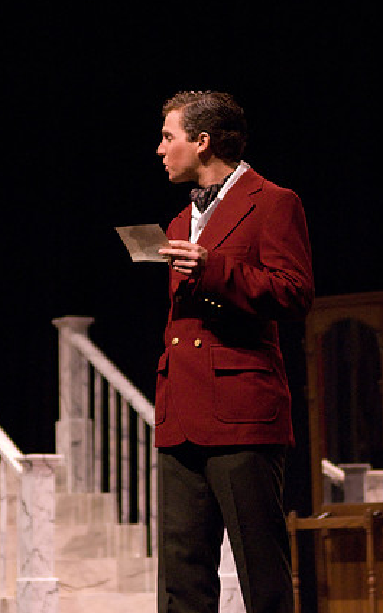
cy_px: 305
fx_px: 2171
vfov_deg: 16.1
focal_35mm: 130
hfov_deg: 10.1
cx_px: 174
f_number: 2.8
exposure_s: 1/160
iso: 1600
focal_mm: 80
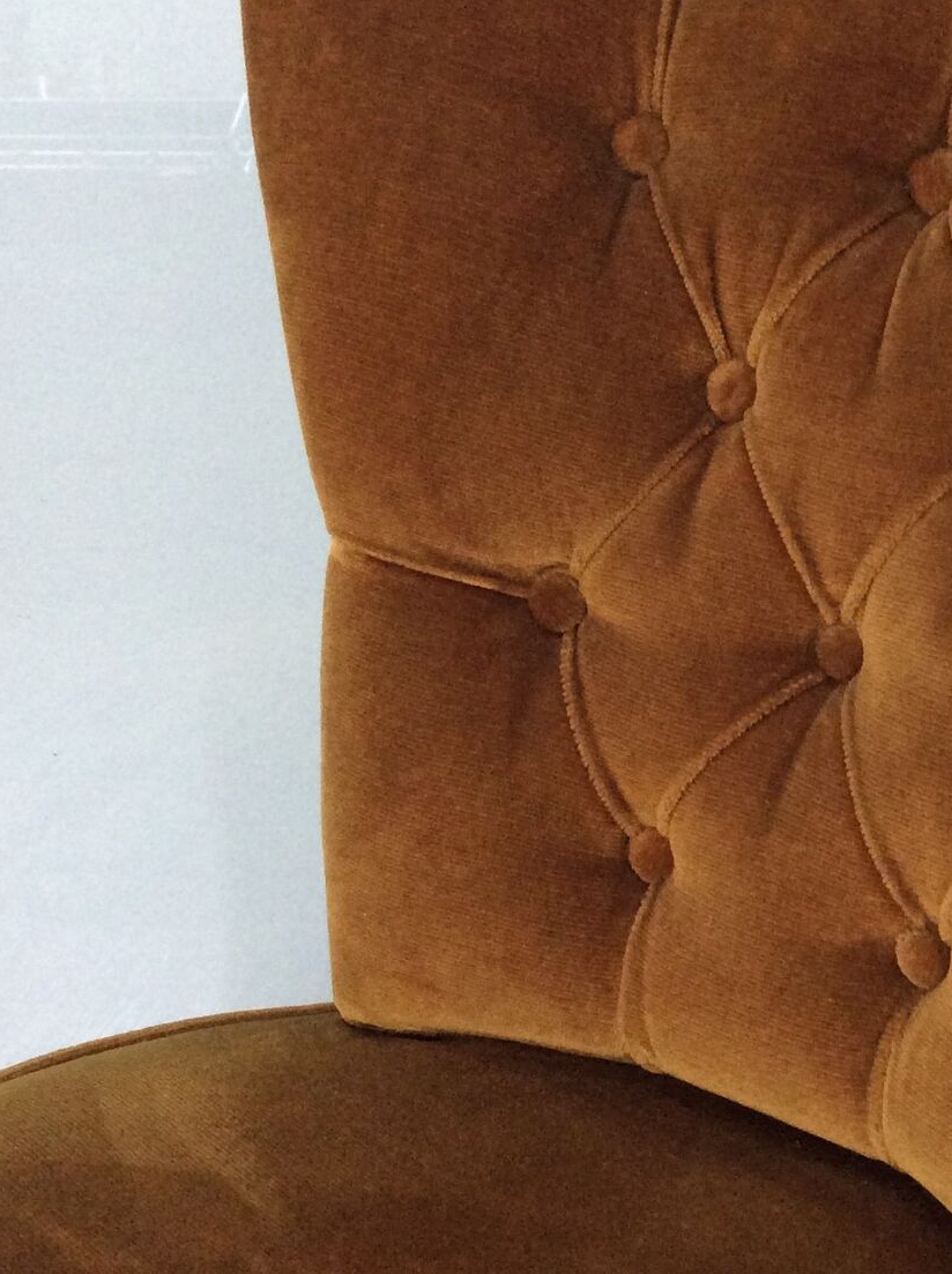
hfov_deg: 24.6
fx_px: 2132
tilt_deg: -21.6
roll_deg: -0.5
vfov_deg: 33.3
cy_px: 692
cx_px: 819
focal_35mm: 58
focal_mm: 3.3
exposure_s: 1/25
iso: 160
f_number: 2.4
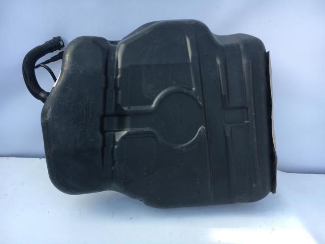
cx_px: 162
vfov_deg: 48.2
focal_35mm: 29
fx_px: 272
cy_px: 122
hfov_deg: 61.7
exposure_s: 1/254
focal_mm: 4.15
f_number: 2.2
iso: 25
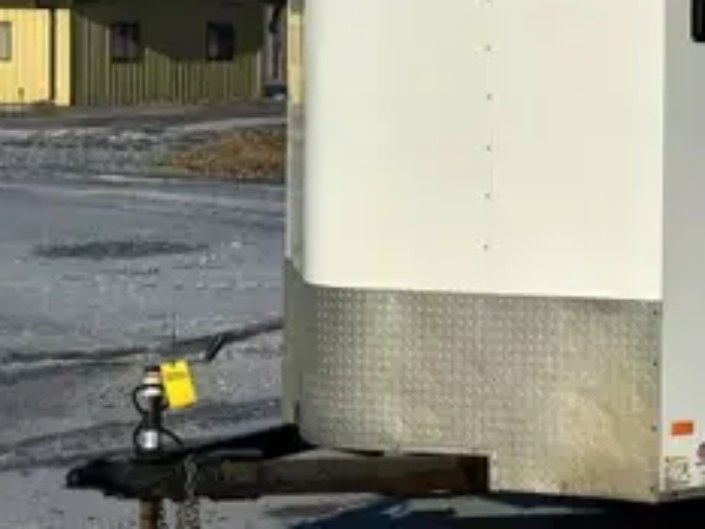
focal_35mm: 132
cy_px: 142
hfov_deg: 14.6
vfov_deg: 11.2
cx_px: 778
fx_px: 2690
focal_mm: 6.86
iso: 64
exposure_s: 1/13699
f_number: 1.78
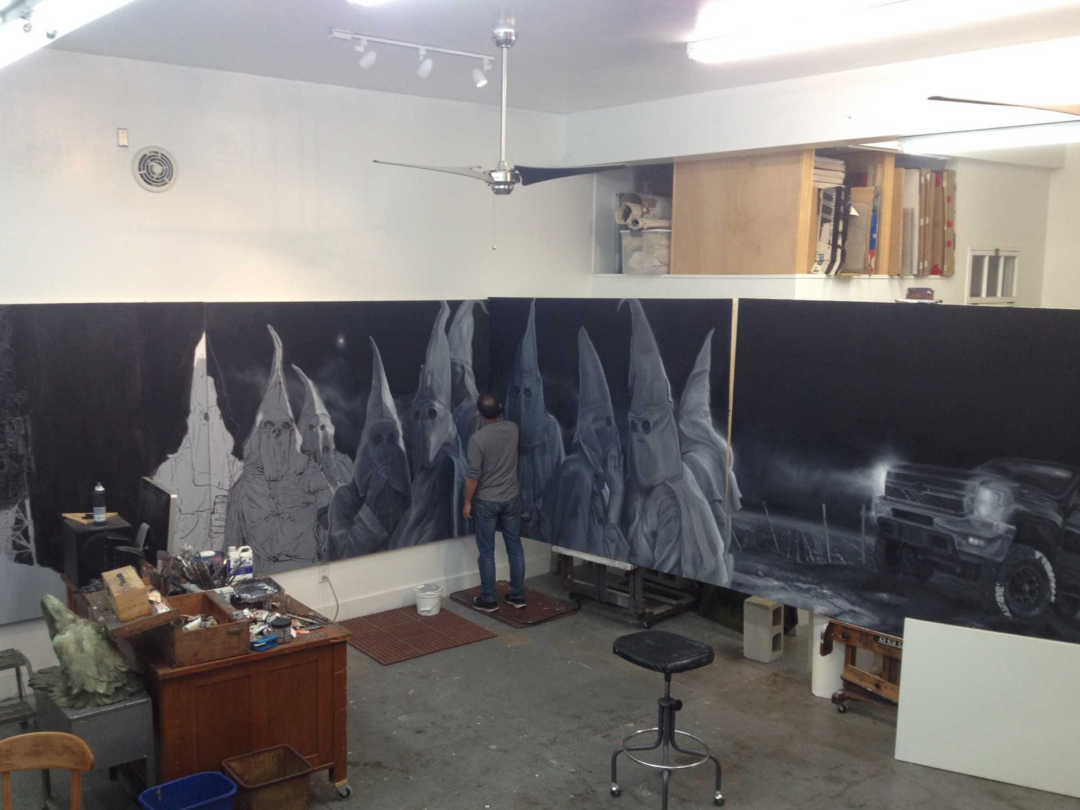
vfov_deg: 39.7
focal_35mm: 36
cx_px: 532
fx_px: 1123
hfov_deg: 51.4
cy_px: 414
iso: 80
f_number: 2.4
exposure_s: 1/20
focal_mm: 4.28
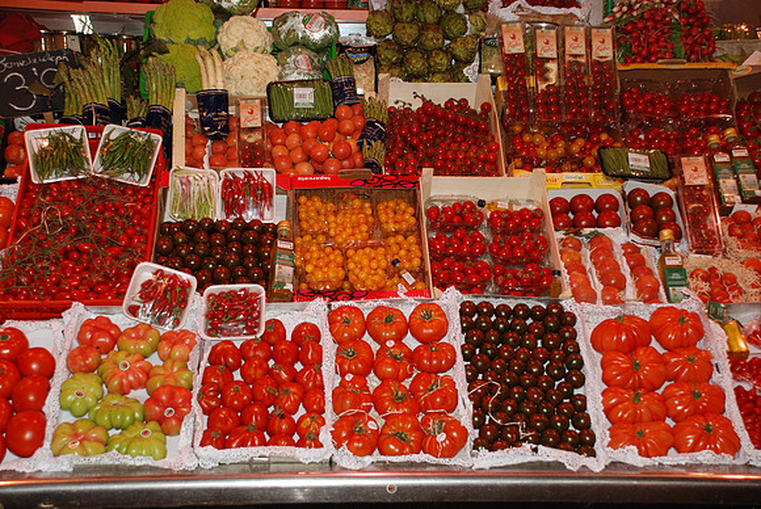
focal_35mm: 52
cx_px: 380
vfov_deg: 25.8
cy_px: 254
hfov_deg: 37.8
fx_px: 1111
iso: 100
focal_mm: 35
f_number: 4.5
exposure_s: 1/60
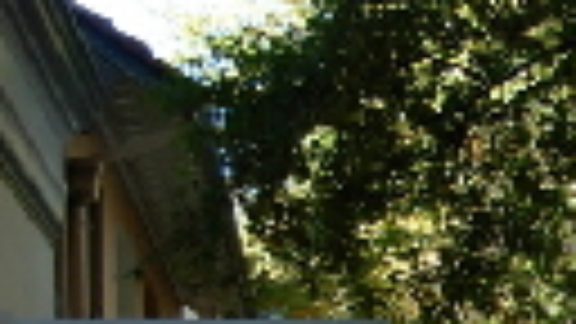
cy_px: 634
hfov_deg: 12.6
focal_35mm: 155
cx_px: 1040
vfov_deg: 7.5
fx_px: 2367
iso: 79
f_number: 2.9
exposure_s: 1/128
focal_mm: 6.3
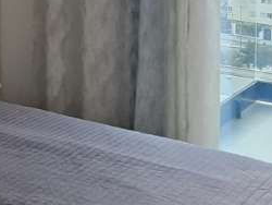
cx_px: -29
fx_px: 613
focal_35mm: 78
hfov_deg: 23.4
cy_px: -37
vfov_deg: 18.0
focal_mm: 1.74
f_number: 2.2
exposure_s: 1/159
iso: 40
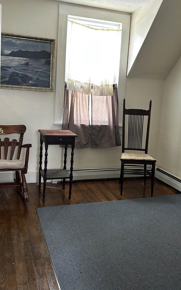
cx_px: 108
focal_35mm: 37
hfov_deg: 34.3
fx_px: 292
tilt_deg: -8.2
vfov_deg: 52.7
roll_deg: -3.5
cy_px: 144
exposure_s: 1/71
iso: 125
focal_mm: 5.7
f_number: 1.5
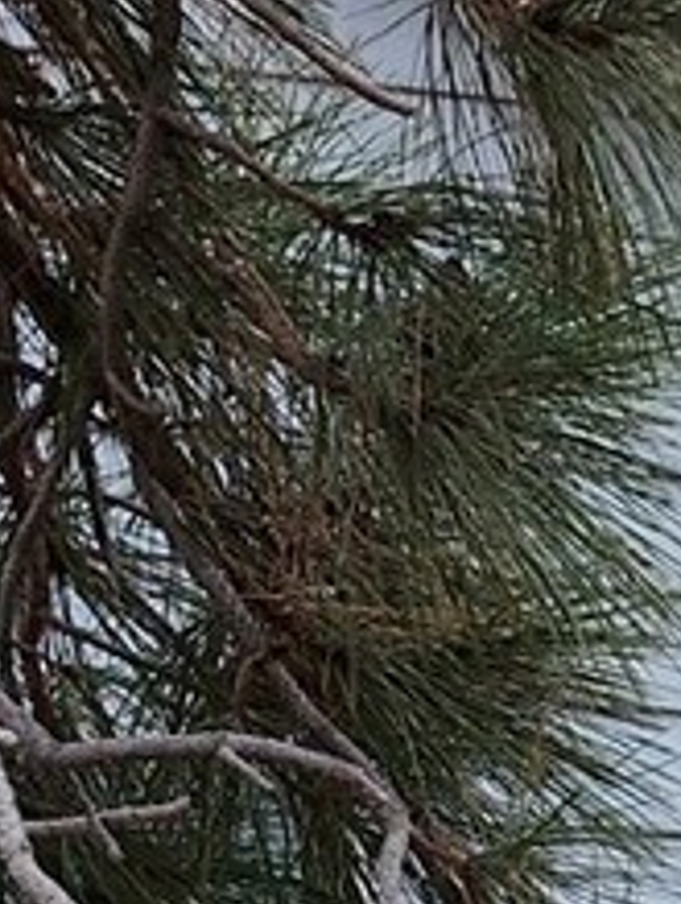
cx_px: 1820
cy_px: 1779
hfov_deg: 8.7
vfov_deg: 11.8
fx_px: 3949
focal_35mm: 151
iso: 160
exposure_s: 1/180
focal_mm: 5.54
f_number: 1.8
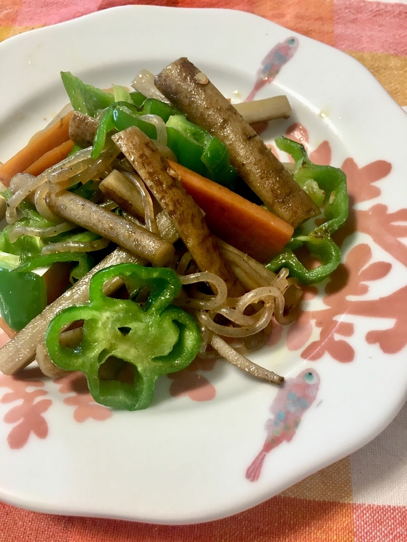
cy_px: 271
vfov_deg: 61.7
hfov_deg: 48.2
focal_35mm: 29
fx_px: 455
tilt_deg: -60.6
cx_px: 204
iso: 64
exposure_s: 1/30
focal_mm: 4.15
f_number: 2.2
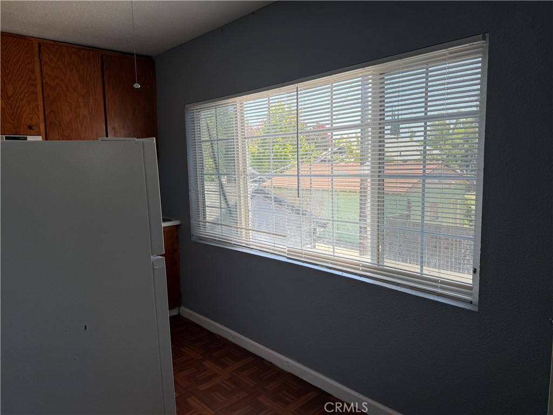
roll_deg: +1.1
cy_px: 208
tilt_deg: -6.1
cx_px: 276
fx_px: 383
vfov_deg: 56.8
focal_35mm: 24
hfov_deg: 71.6
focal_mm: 6.76
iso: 80
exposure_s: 1/461
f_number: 1.78
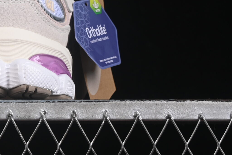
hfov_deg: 10.7
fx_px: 1212
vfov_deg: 7.3
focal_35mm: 188
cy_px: -23
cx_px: -51
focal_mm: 50
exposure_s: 1/80
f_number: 8
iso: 160
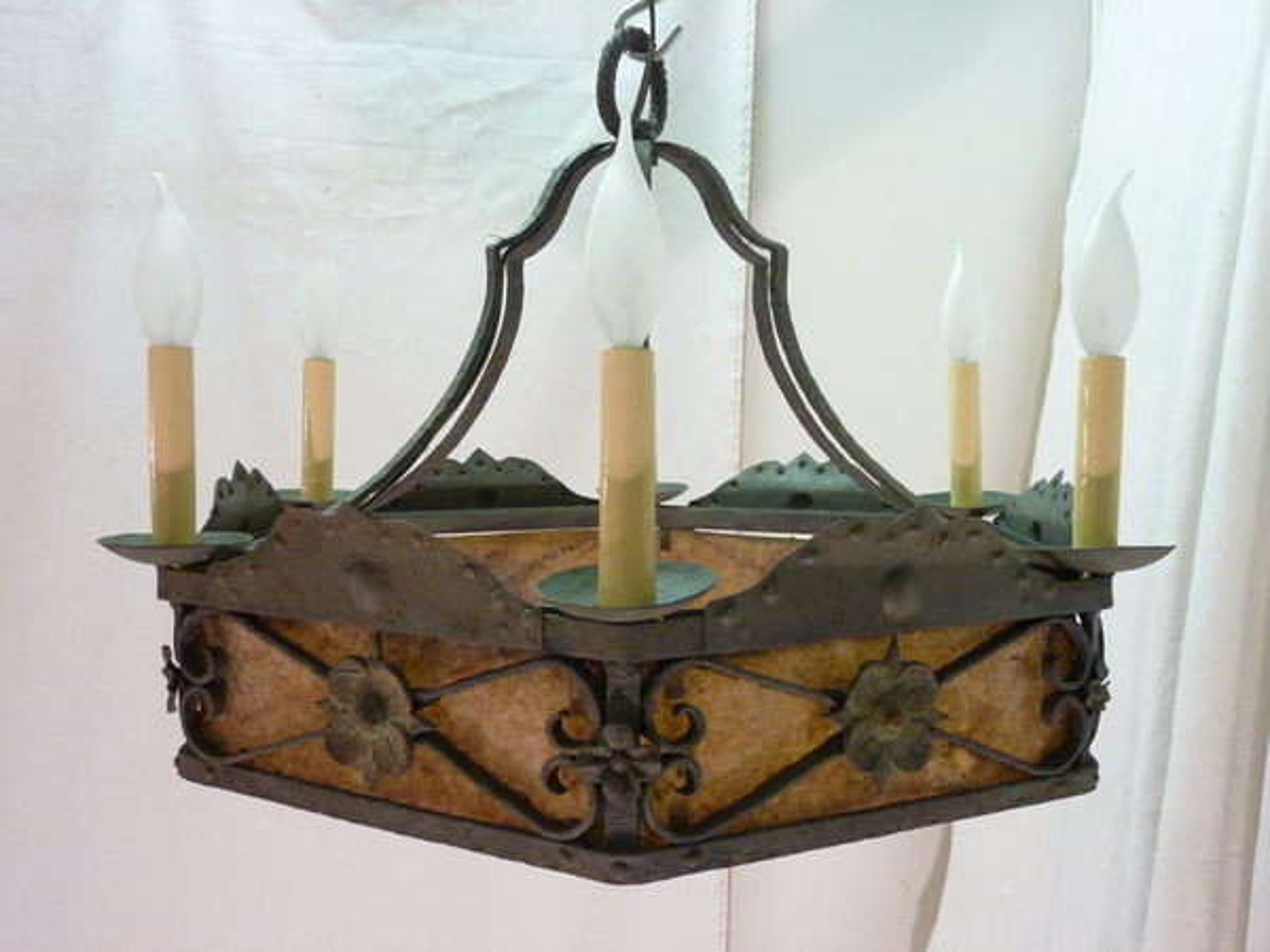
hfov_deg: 52.6
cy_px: 476
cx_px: 635
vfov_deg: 40.7
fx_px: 1284
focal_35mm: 35
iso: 400
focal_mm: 5.7
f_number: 3.5
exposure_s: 1/25
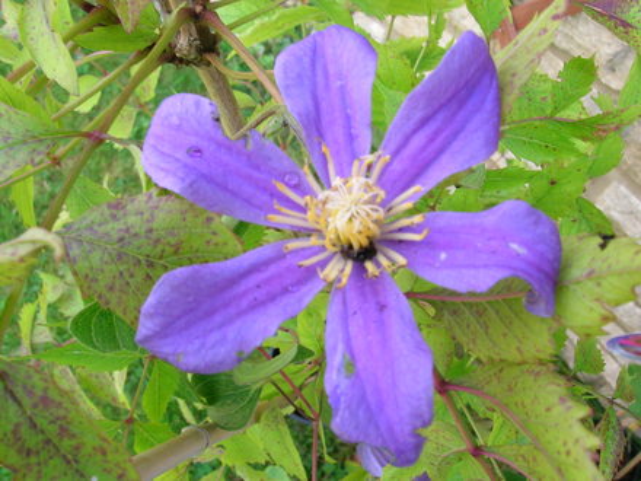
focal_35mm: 34
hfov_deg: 54.0
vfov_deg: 41.8
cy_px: 240
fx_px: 630
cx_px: 320
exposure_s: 1/24.2
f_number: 4.9
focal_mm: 5.7
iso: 50
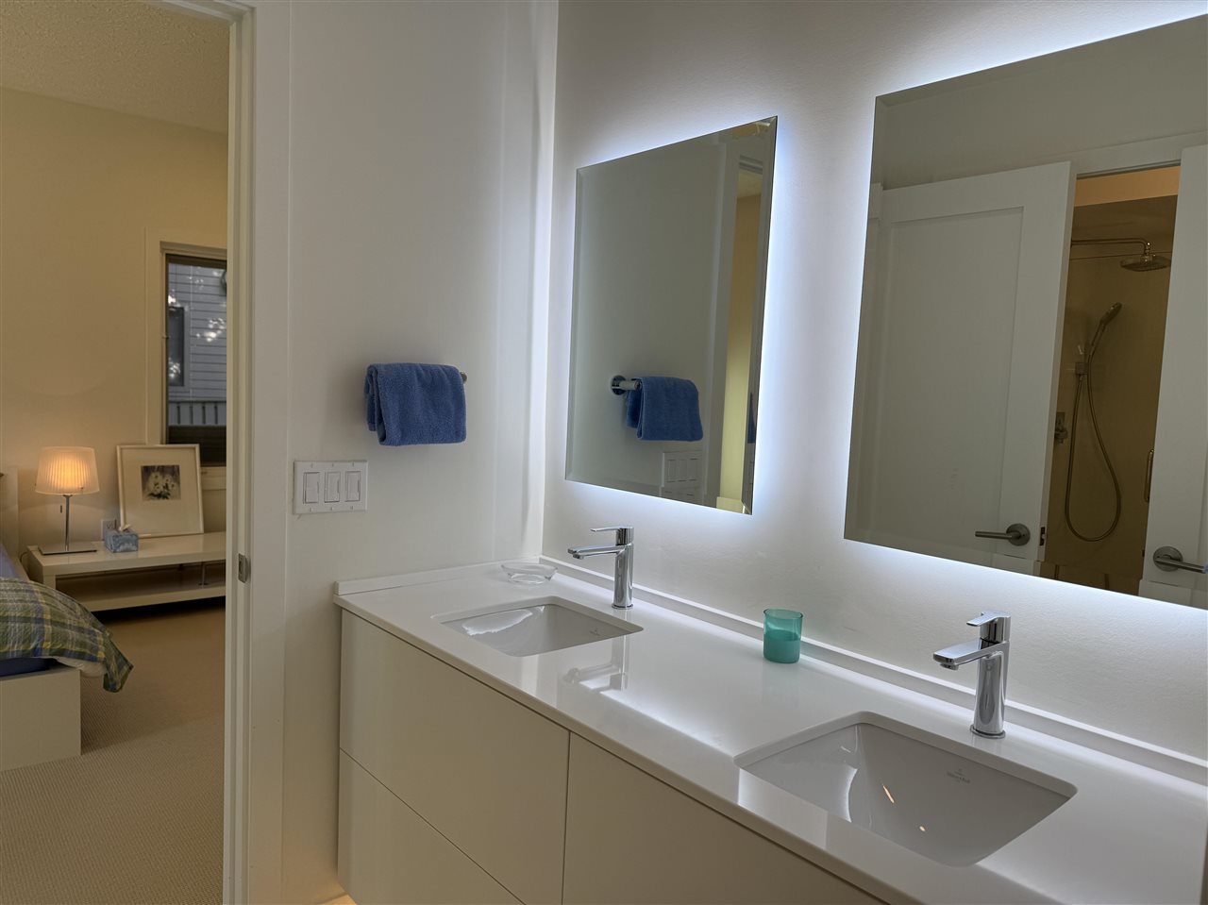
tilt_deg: -3.9
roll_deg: -2.3
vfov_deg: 56.8
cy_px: 452
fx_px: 837
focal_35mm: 24
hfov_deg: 71.6
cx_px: 604
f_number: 1.78
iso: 80
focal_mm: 6.76
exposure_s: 1/336
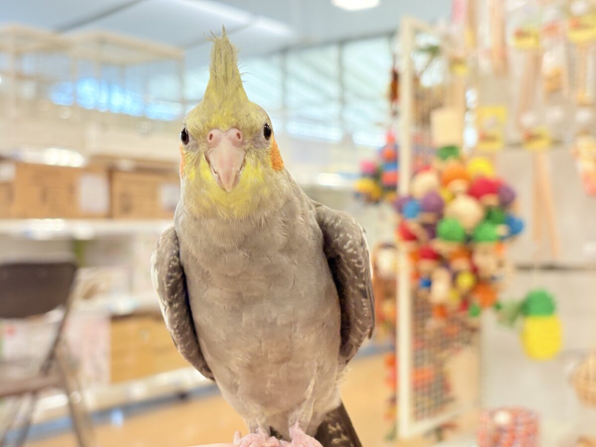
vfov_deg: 28.0
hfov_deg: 36.8
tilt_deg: +1.4
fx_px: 895
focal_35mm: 52
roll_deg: +1.8
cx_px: 298
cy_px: 224
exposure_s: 1/50
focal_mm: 5.96
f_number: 1.6
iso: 50
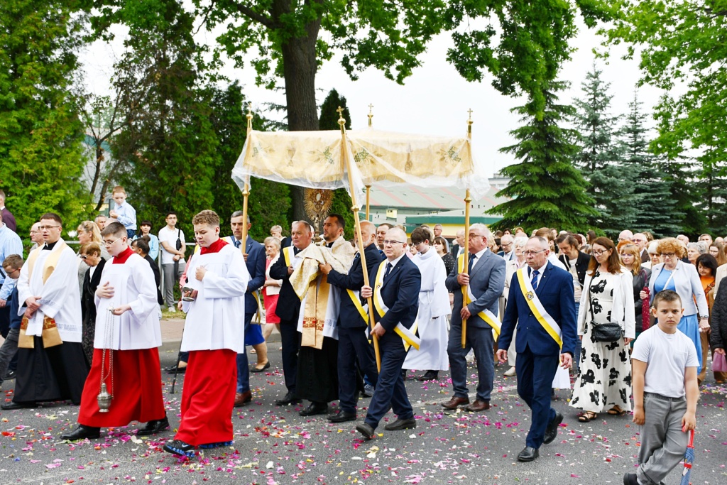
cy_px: 242
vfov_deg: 29.9
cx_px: 364
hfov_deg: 43.6
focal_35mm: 45
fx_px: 909
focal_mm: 30
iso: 200
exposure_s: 1/250
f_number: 7.1
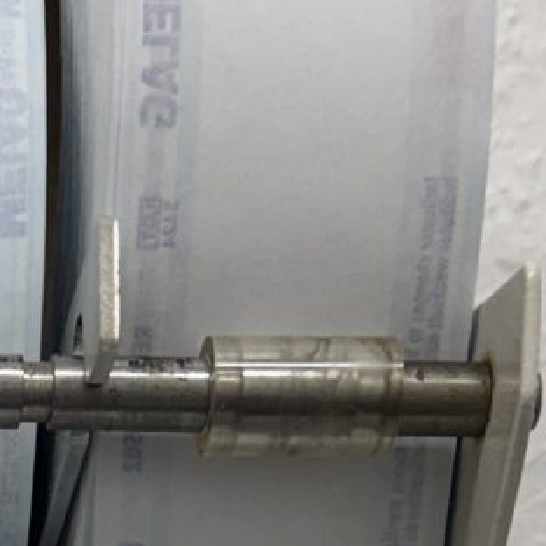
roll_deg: -0.4
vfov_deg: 9.4
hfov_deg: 9.6
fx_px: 3105
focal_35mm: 174
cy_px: 1097
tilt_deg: +0.6
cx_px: -378
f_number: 1.78
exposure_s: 1/156
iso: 64
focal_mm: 6.76
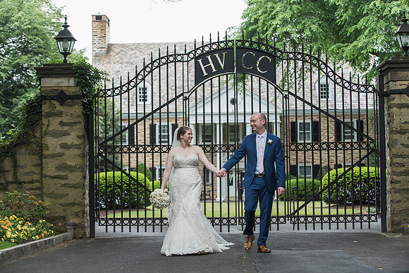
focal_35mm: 78
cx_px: 204
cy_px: 136
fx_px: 886
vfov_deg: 17.5
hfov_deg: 26.0
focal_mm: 78
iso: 500
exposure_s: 1/400
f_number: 3.5
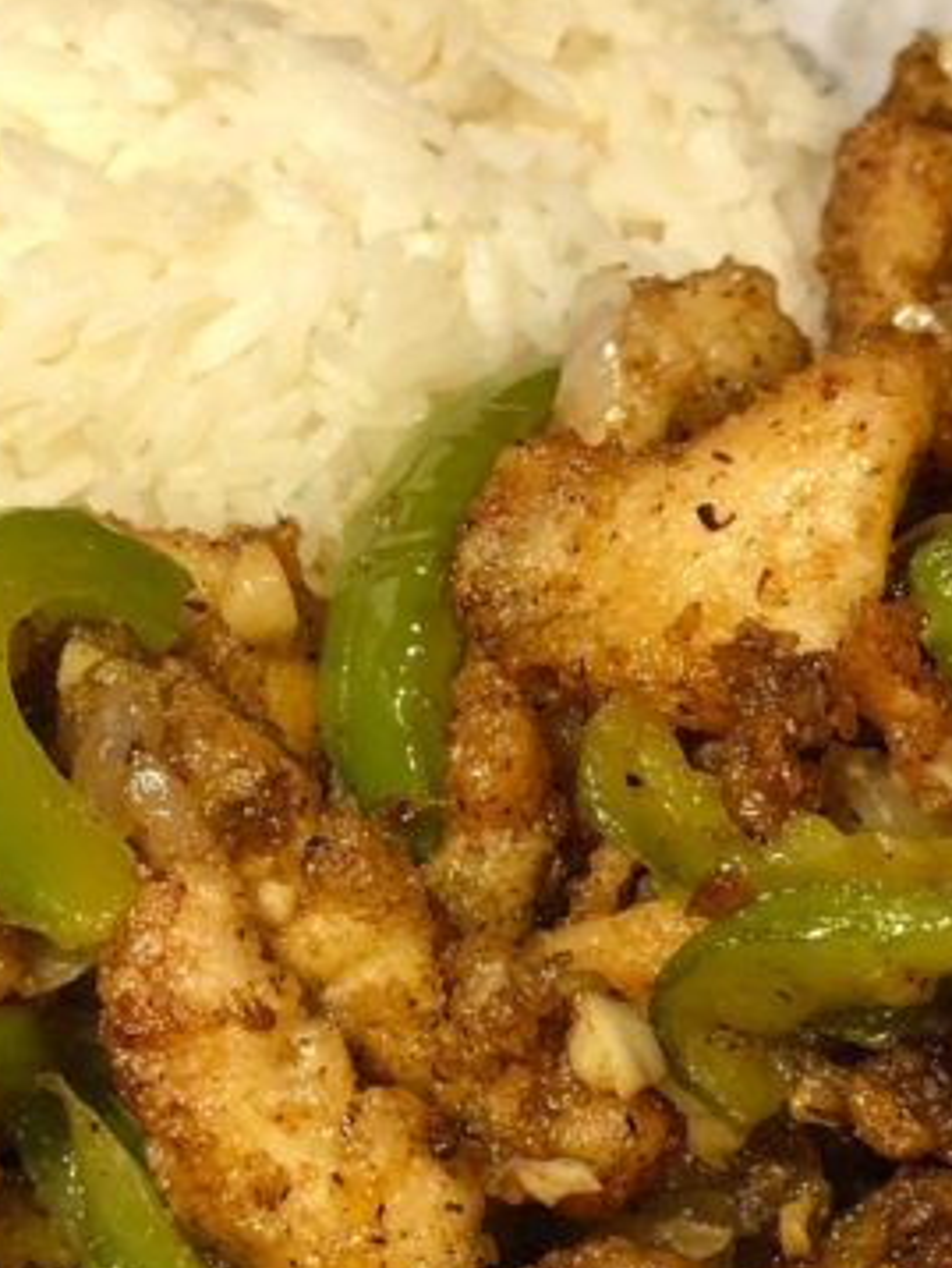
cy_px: 751
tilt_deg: -53.0
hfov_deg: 18.4
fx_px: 2930
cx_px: 287
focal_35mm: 80
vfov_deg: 24.4
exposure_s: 1/24
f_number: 1.8
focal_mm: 3.99
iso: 40
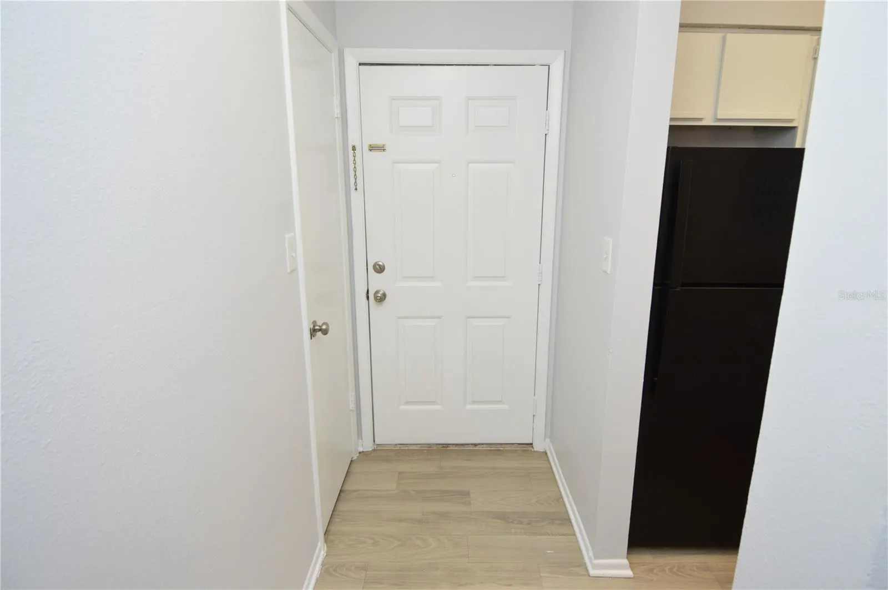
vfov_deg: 67.3
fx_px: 443
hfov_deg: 90.1
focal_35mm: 18
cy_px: 295
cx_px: 444
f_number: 4
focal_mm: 12
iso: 400
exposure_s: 1/60
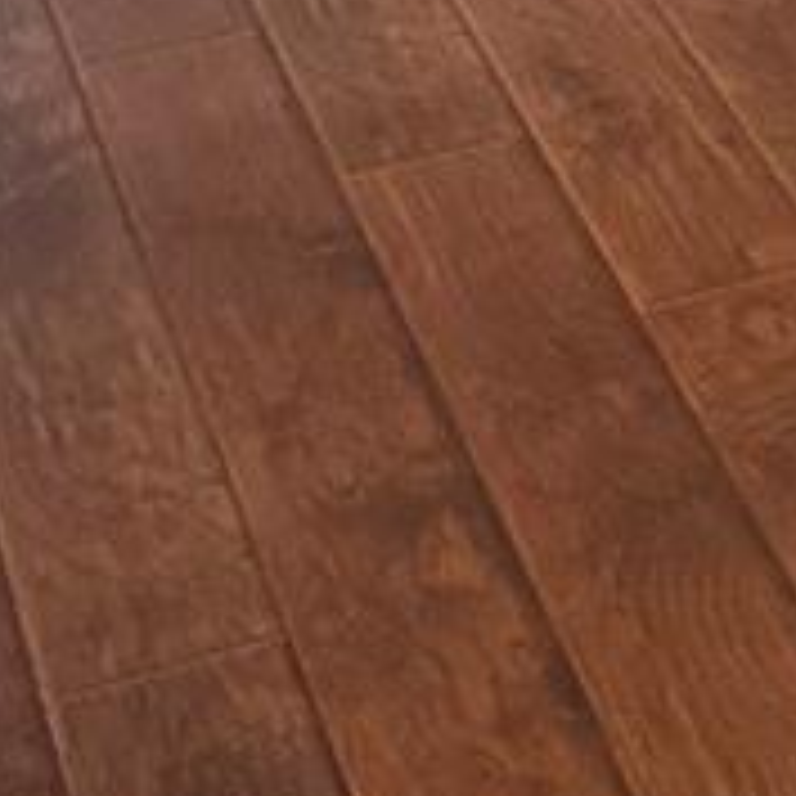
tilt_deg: -19.8
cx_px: 1421
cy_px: -540
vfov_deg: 11.4
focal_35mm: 144
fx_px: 3746
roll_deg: +0.1
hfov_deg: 11.3
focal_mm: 6.76
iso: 800
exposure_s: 1/40
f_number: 1.78
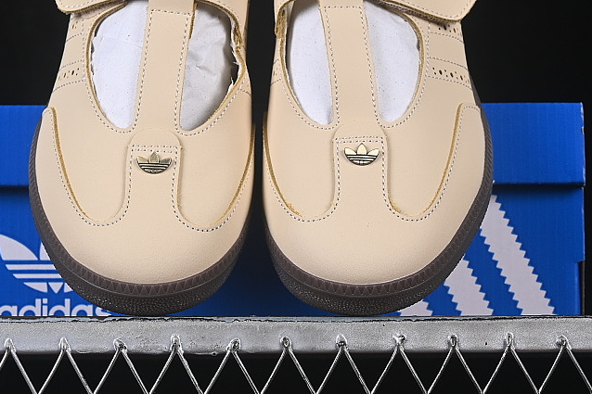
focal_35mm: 127
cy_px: 108
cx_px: 252
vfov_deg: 10.8
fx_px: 2088
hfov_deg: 16.1
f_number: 8
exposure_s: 1/80
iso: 160
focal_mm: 50
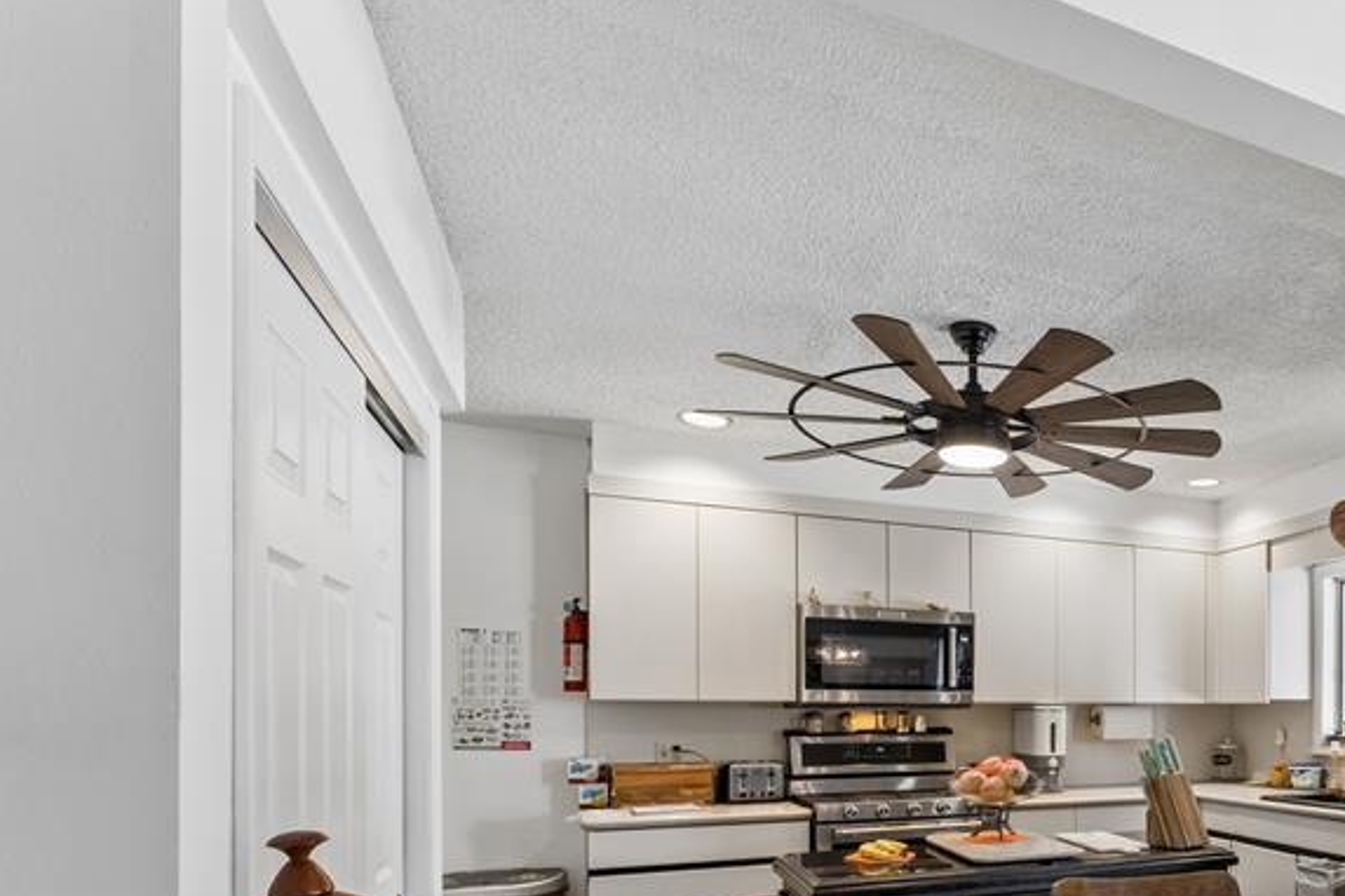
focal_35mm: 25
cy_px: 753
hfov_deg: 62.9
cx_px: 1143
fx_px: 934
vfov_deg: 47.6
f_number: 13
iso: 500
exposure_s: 1/6
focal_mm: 14
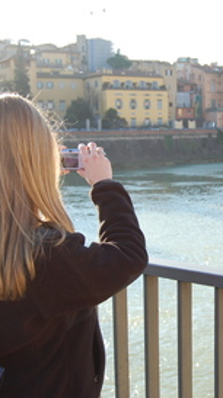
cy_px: 199
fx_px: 611
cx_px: 203
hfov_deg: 20.2
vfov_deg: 36.0
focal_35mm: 58
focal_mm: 24
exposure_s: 1/160
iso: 200
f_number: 6.3
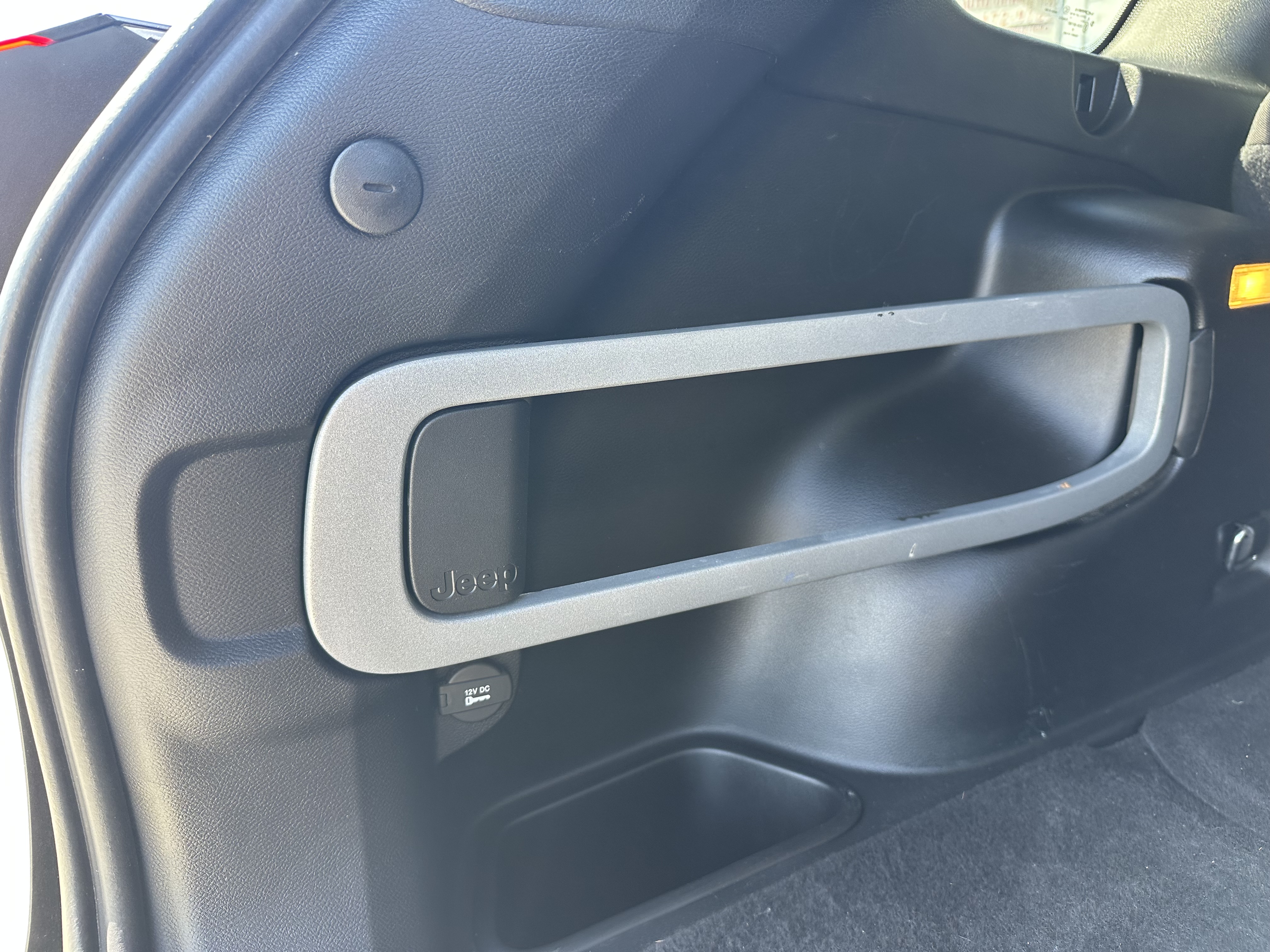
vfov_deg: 56.8
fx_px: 881
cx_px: 635
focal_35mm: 24
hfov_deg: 71.6
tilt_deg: -17.9
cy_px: 476
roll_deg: +1.5
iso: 125
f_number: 1.78
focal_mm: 6.86
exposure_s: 1/147
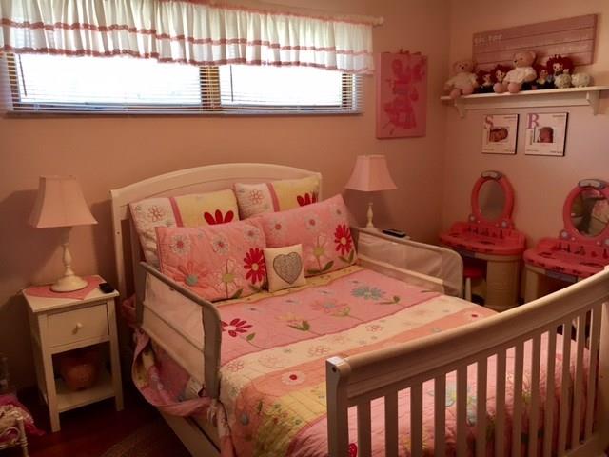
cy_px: 228
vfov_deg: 48.2
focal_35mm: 29
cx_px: 304
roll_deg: +1.4
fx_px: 510
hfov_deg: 61.7
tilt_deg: -13.1
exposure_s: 1/30
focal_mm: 4.15
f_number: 2.2
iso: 32
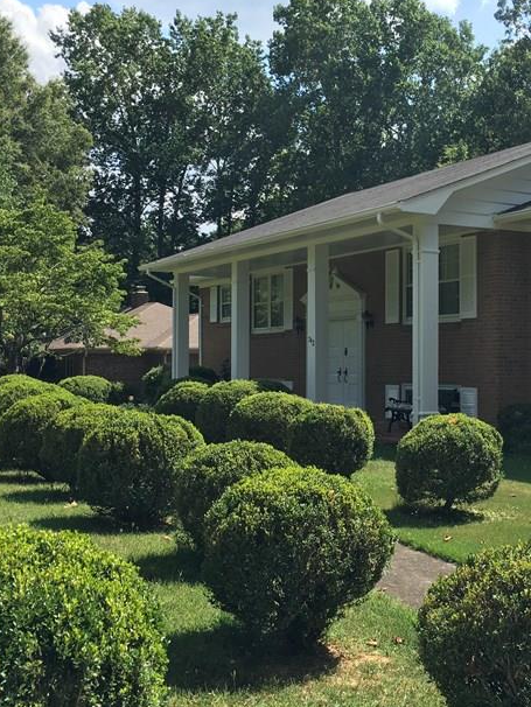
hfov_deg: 29.2
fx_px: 1001
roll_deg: -0.5
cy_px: 338
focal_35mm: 49
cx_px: 400
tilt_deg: +0.7
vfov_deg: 38.9
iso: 25
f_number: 2.2
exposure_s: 1/810
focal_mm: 4.15
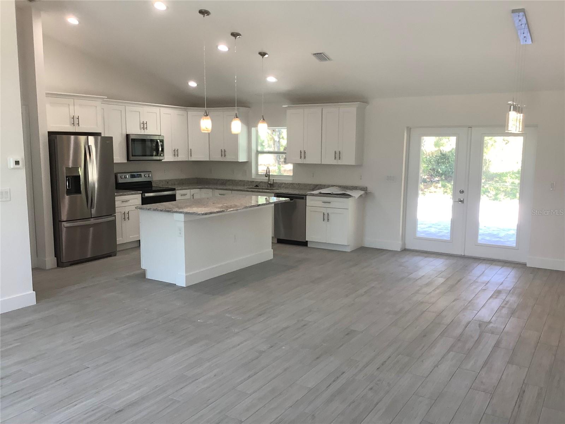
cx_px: 282
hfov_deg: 58.4
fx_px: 506
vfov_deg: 45.4
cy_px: 212
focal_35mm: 31
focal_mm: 3.3
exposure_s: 1/60
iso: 50
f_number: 2.4
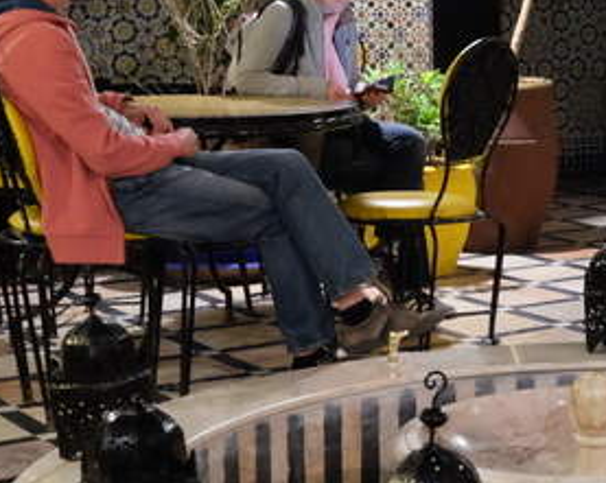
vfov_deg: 16.1
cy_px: 158
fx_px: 1702
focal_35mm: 95
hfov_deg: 18.7
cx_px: 790
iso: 3200
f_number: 5.6
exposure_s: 1/4.5
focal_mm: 23
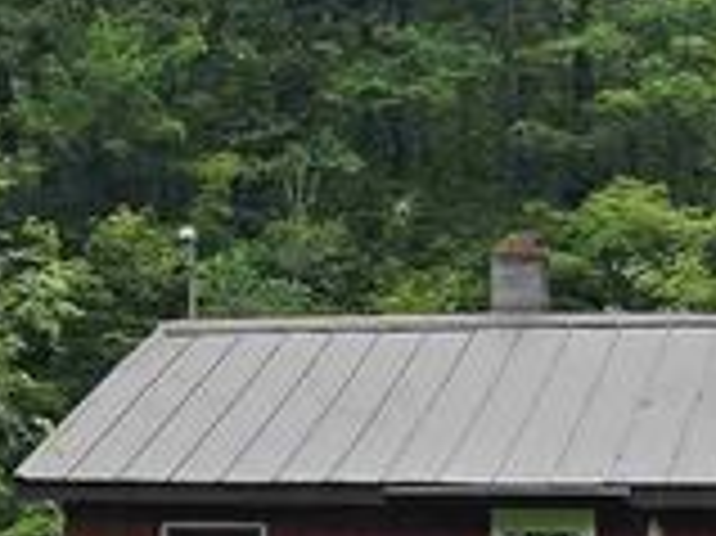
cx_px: 90
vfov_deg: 10.0
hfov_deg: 13.3
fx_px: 3059
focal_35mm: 148
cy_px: 383
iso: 80
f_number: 1.7
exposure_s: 1/1904
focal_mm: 6.3
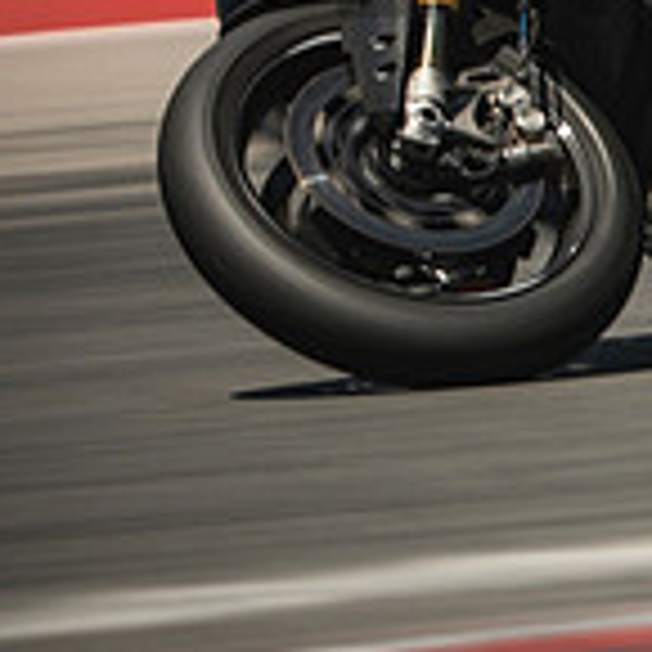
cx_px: 1282
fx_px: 30430
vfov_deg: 1.2
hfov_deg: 1.2
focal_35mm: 1428
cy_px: -97
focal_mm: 280
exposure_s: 1/320
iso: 400
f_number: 2.8
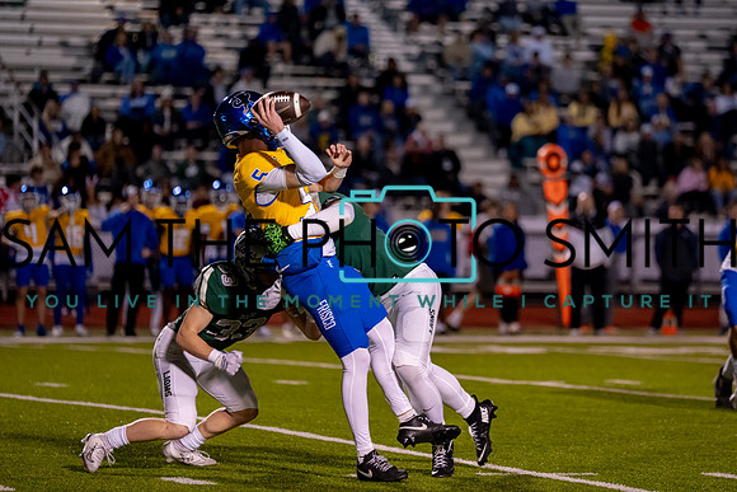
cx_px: 447
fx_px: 4573
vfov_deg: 6.2
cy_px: 199
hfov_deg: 9.2
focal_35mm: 223
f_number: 2.8
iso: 3200
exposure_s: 1/1000
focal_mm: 178
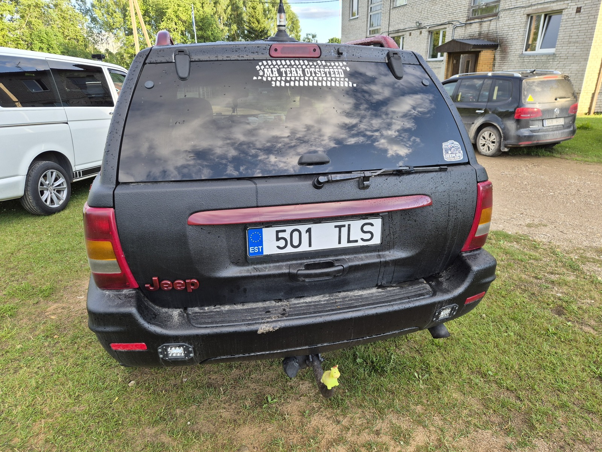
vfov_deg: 58.9
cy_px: 226
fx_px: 400
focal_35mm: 23
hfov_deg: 73.9
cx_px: 301
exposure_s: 1/180
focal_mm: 5.4
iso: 32
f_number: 1.8
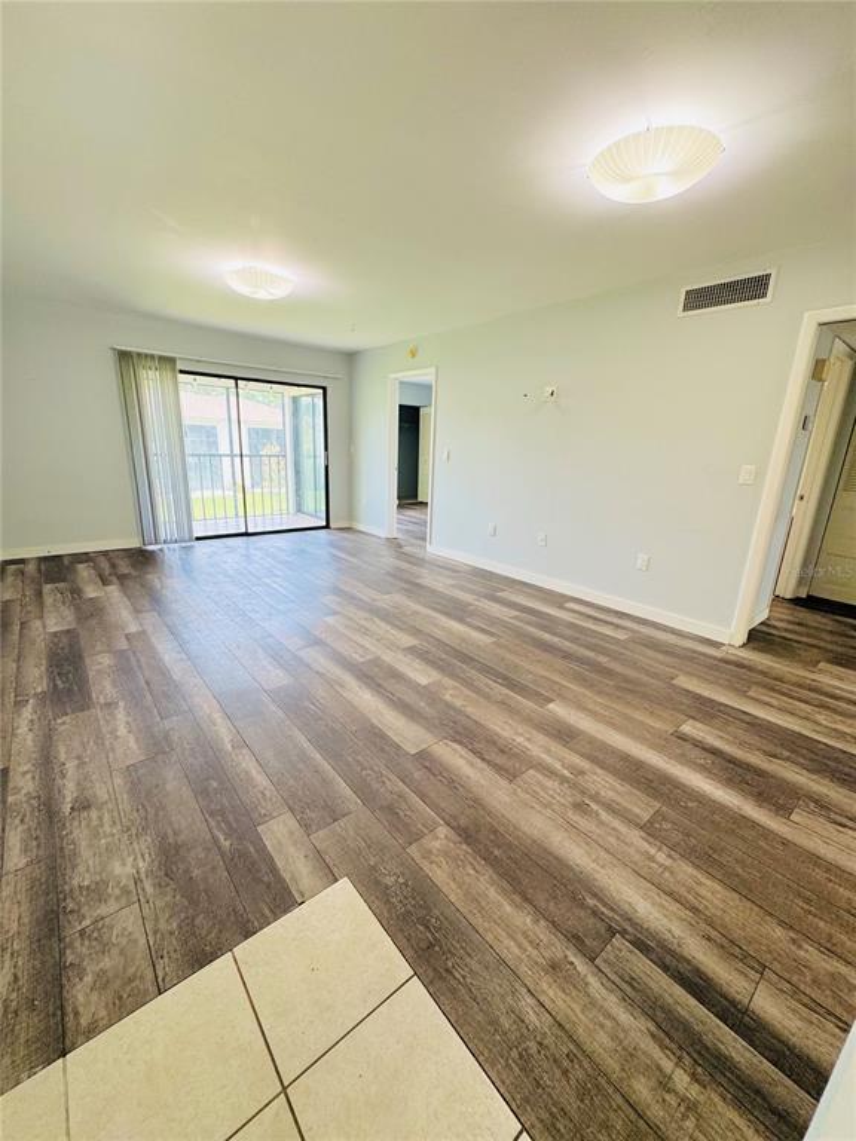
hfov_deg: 85.7
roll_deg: -1.9
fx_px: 462
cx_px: 428
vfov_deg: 102.1
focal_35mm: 14
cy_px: 570
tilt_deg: -17.4
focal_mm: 2.22
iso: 125
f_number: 2.2
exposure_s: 1/120
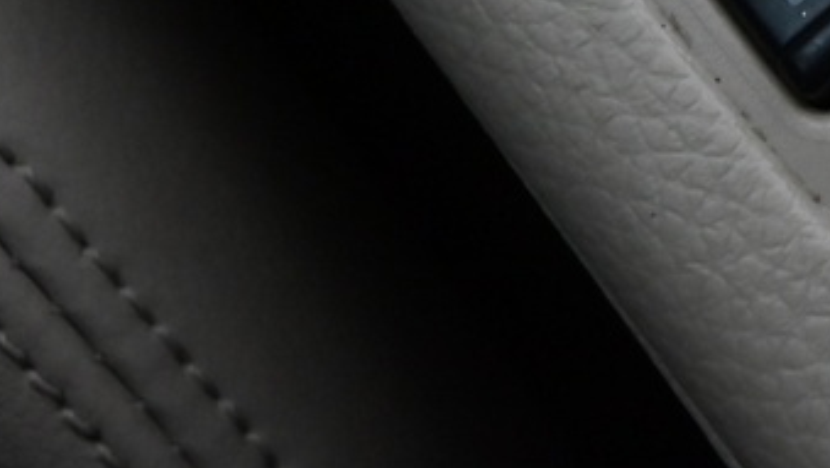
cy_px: -828
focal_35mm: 155
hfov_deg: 12.8
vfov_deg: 7.2
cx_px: 1398
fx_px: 3413
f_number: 4.8
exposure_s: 1/60
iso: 3600
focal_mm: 31
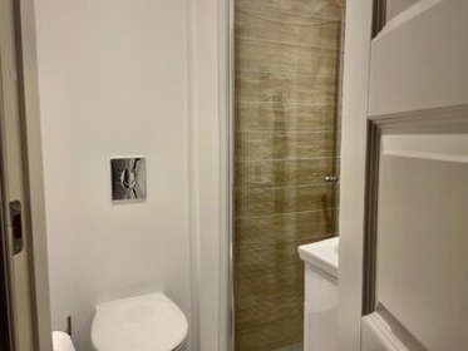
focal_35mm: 26
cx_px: 234
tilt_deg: -5.6
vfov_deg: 53.1
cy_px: 176
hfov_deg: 67.3
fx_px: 352
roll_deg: +0.8
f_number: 1.8
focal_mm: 4.25
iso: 64
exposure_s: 1/50
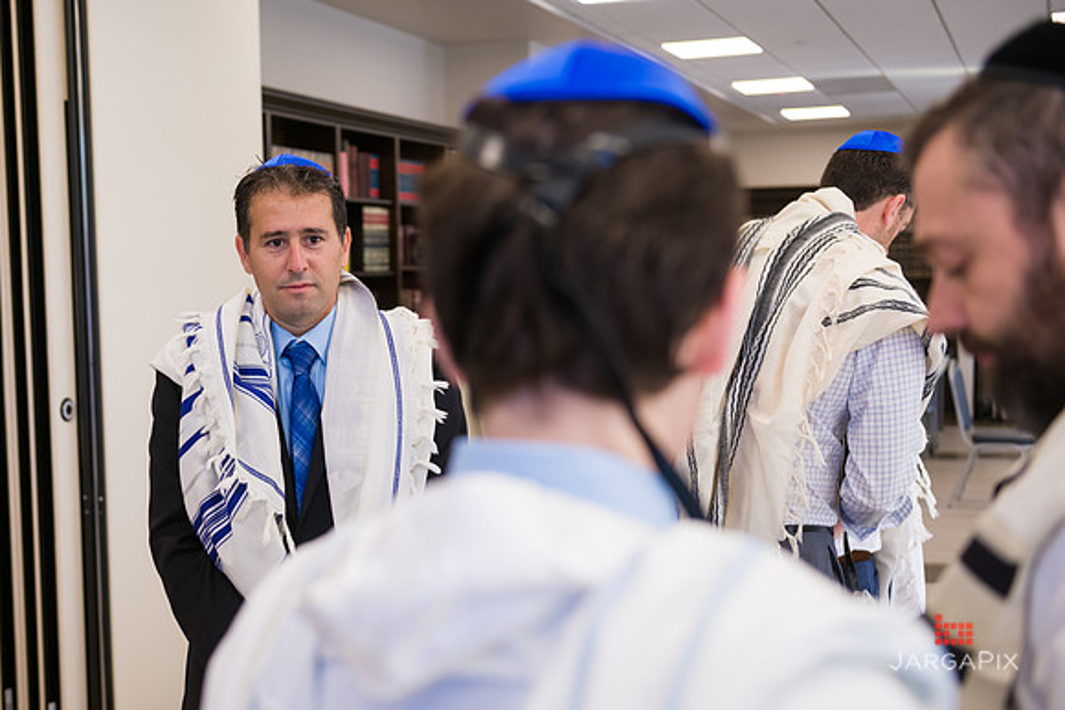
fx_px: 1499
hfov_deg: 39.0
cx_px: 423
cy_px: 414
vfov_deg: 26.6
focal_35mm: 51
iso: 500
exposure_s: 1/200
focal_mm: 42
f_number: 3.2
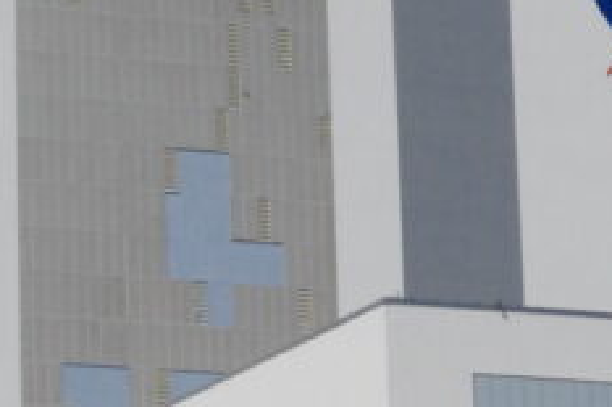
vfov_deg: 5.5
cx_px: 18
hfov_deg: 8.2
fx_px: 4264
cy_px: 30
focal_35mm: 251
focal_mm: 38
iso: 1000
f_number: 16
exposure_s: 1/1000
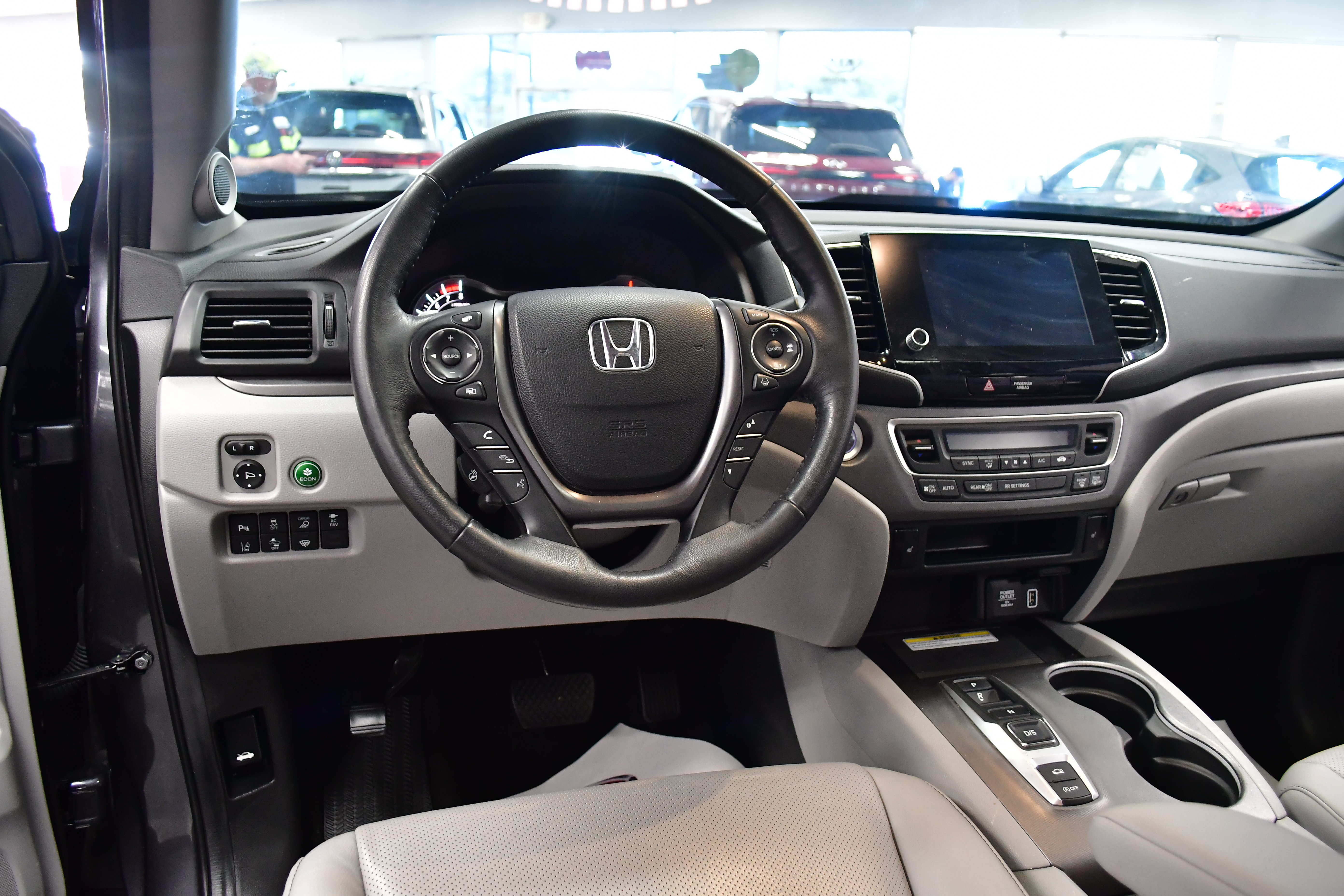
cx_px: 672
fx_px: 1008
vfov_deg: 47.9
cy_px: 448
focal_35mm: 27
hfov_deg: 67.4
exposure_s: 1/40
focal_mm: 18
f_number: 4
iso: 2200
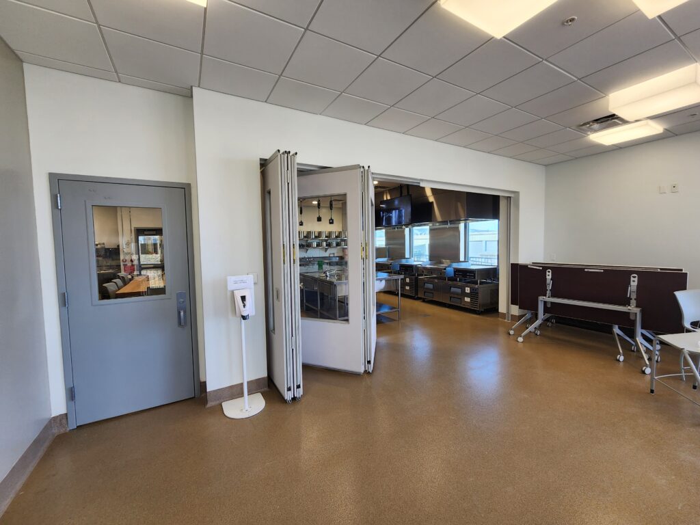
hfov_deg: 106.2
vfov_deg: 89.9
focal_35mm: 13
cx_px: 350
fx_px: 263
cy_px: 262
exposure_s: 1/120
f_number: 2.2
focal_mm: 2.2
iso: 80
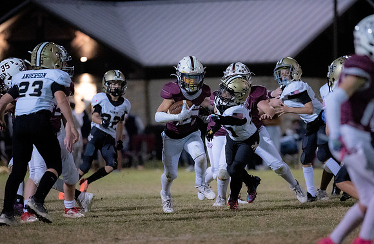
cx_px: 221
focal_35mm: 284
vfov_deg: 4.8
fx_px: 2932
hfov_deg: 7.3
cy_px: 120
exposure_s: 1/1000
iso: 12800
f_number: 2.8
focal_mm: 200
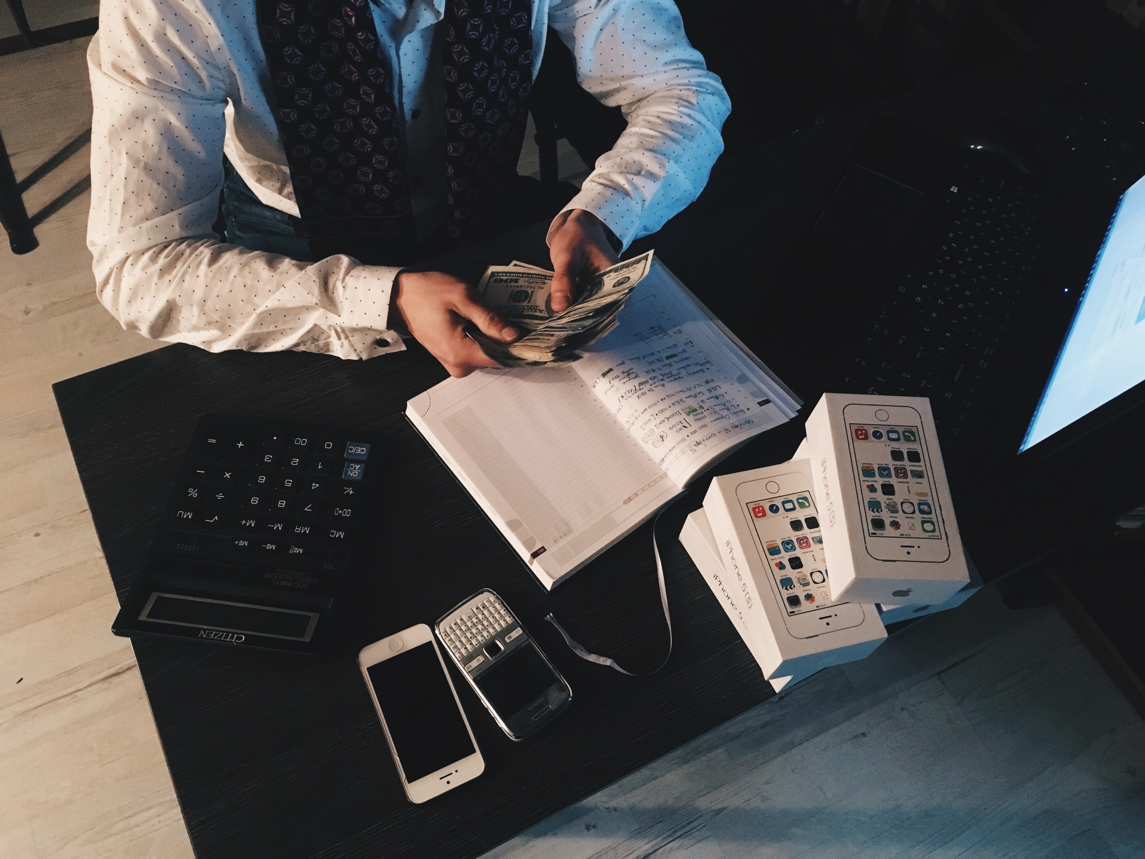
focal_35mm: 29
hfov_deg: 61.7
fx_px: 959
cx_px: 572
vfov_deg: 48.2
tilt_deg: -56.6
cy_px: 430
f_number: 2.2
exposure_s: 1/17
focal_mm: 4.15
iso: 400
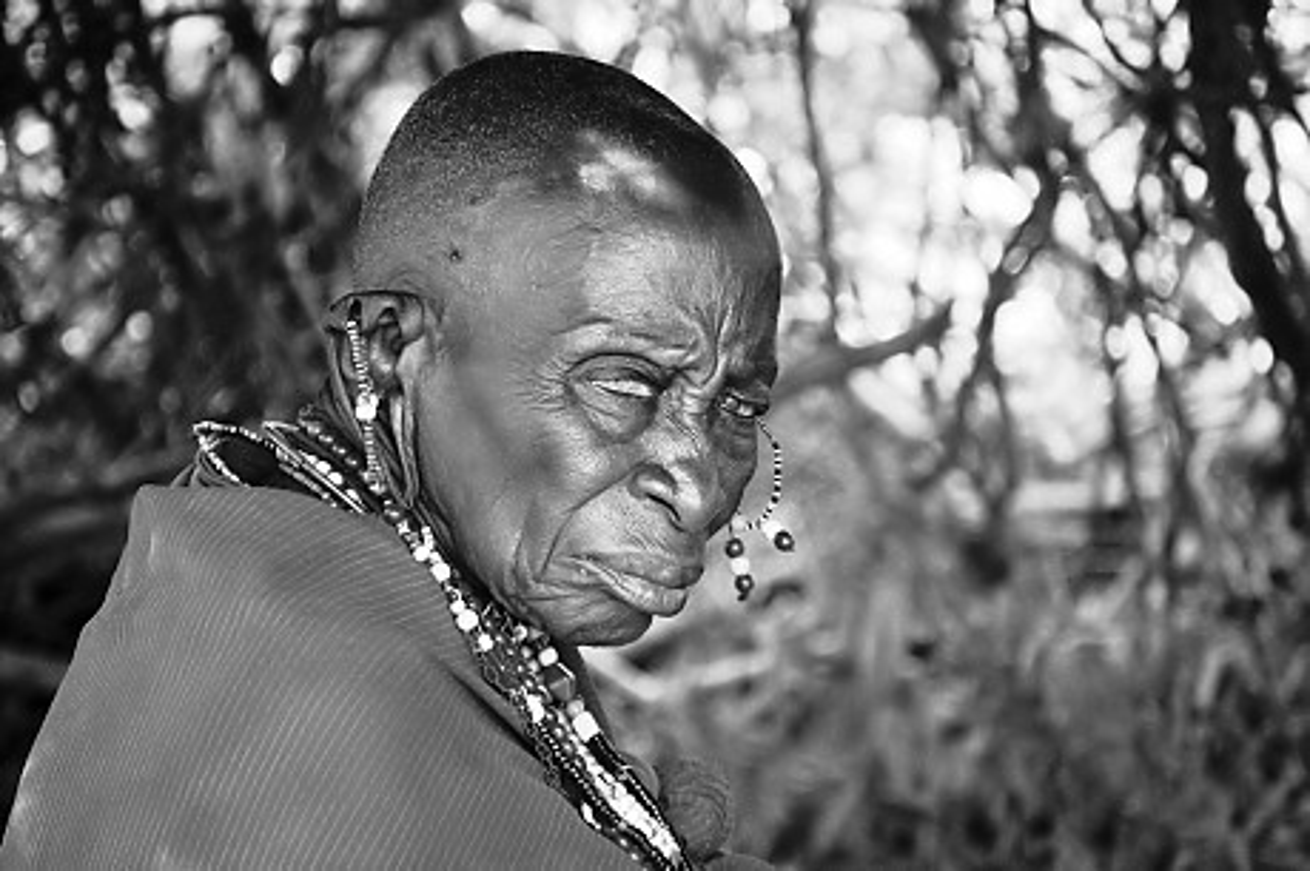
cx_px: 655
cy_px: 436
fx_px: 9545
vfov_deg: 5.2
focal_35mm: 262
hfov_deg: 7.9
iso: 800
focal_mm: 175
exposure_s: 1/80
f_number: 5.6
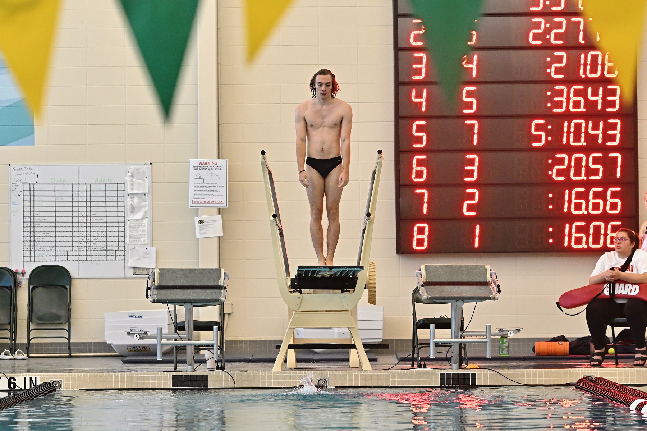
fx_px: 2821
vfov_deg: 8.7
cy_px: 216
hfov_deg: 13.1
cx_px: 324
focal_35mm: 157
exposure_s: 1/1000
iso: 3200
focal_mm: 105
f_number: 4
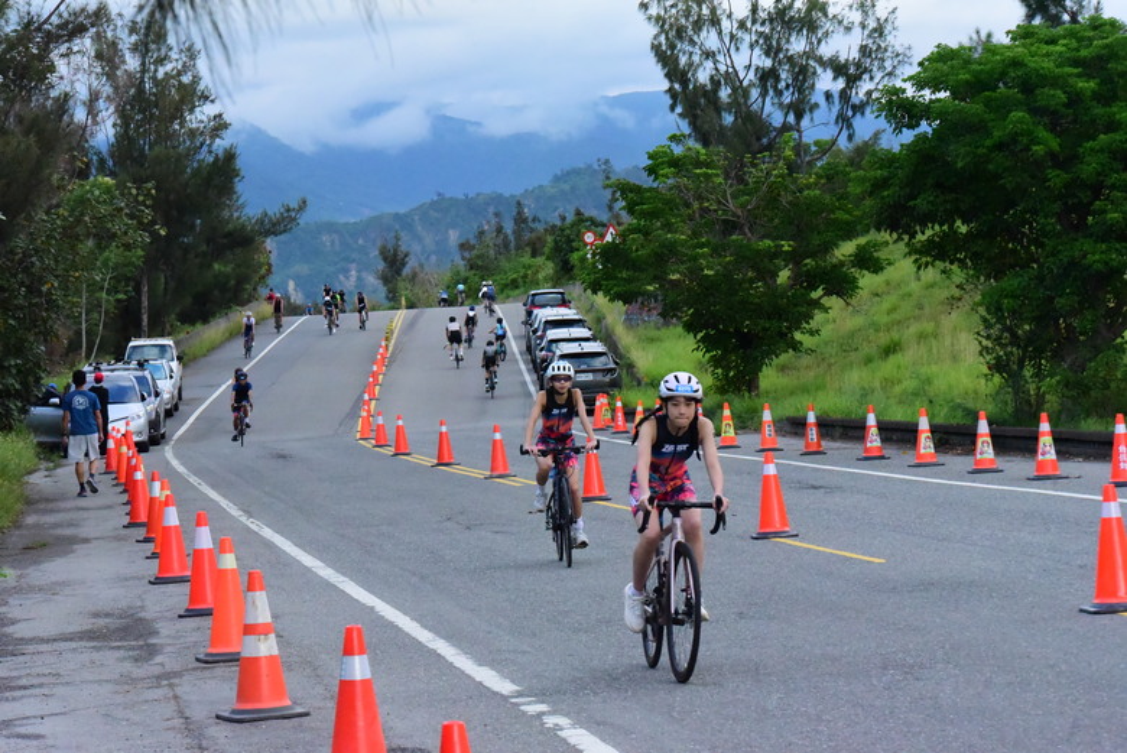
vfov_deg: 11.4
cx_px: 564
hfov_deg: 17.1
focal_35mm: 120
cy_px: 376
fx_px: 3759
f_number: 14
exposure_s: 1/3200
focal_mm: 120
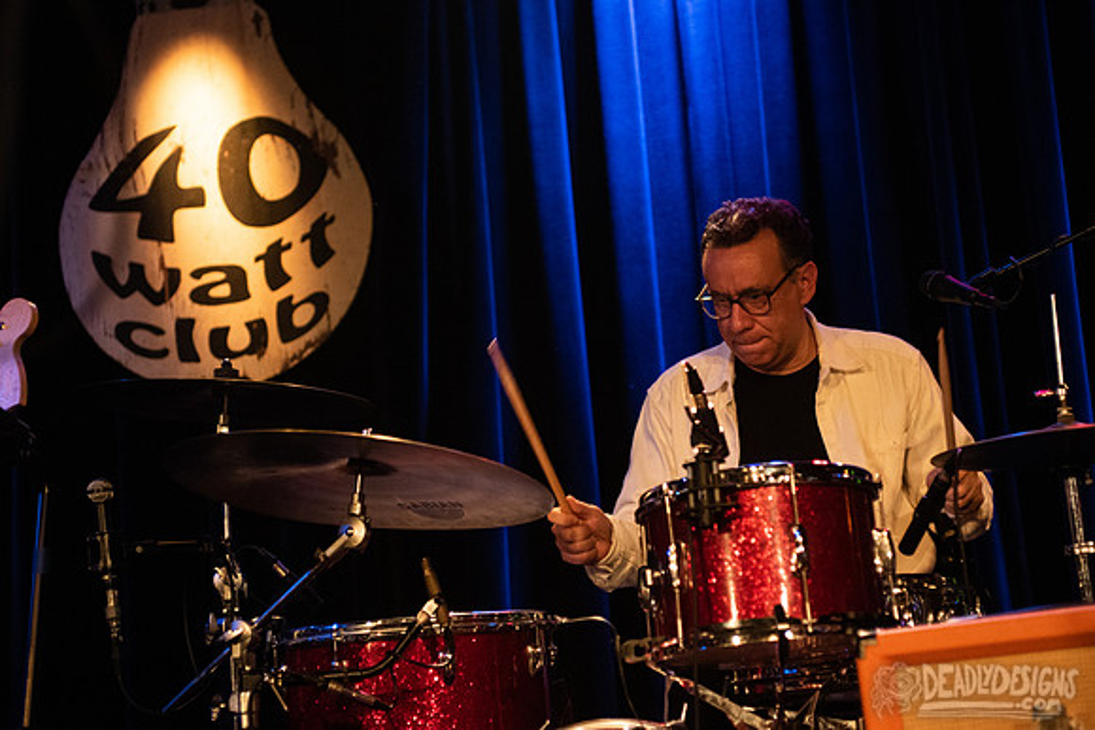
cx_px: 597
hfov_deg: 26.2
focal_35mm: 77
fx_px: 2355
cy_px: 365
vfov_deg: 17.6
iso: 3200
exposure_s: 1/125
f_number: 3.2
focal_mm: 70
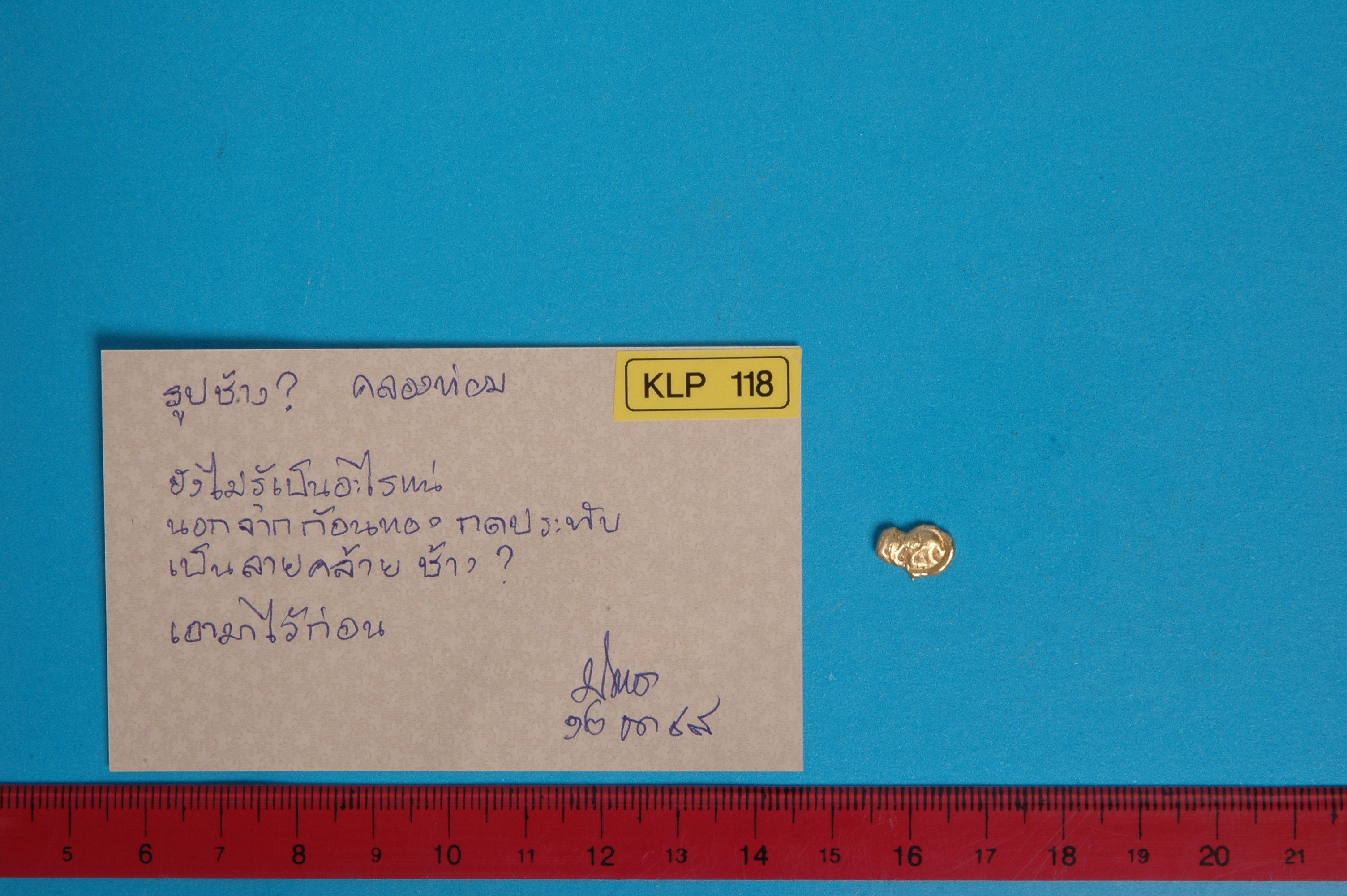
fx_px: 3925
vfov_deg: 13.0
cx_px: 674
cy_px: 448
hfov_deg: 19.5
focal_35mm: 105
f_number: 29
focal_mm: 70
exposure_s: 1/4
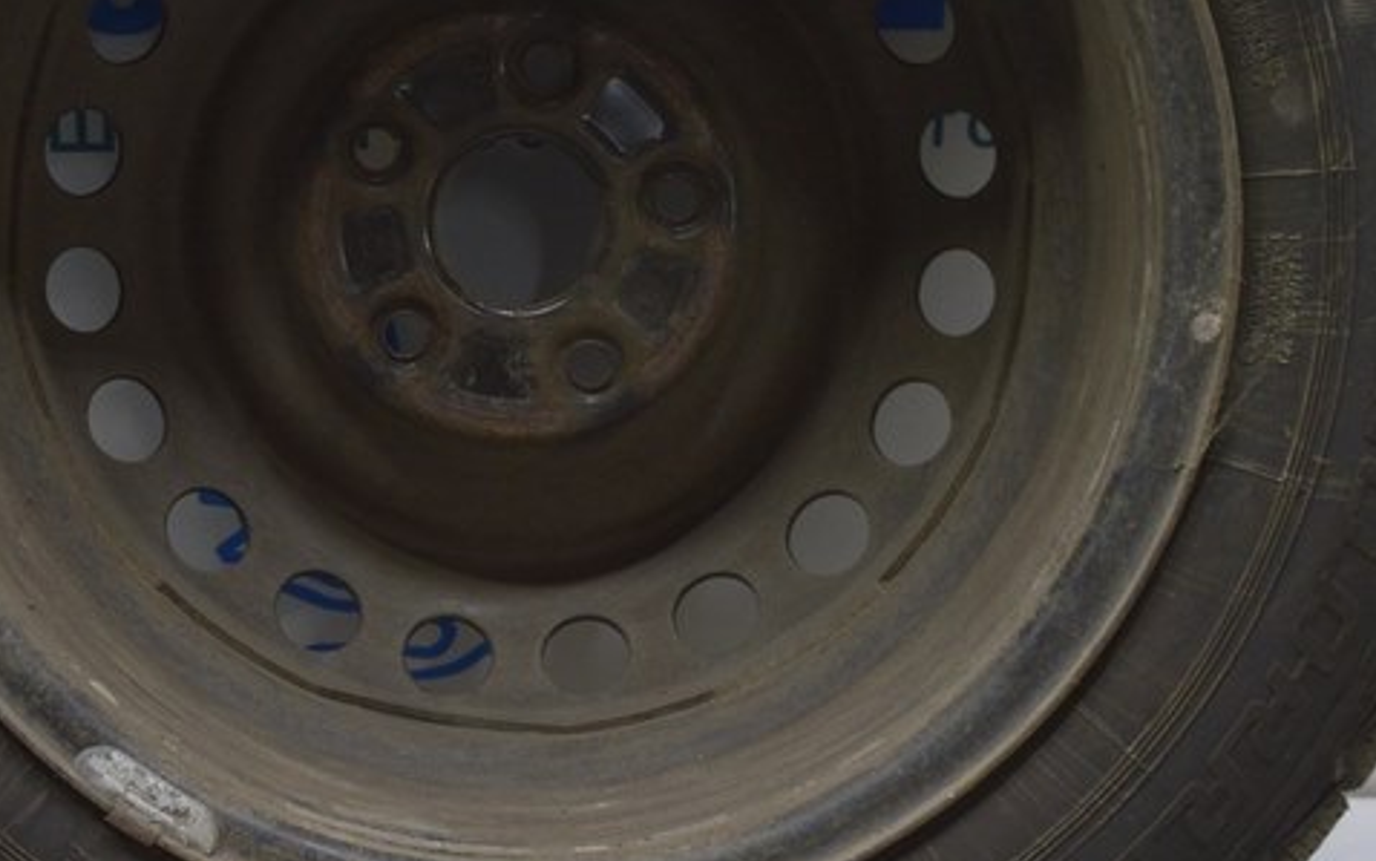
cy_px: 191
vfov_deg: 18.0
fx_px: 2701
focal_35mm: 72
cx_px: 391
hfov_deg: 28.3
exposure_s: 1/20
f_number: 5.6
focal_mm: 22
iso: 400
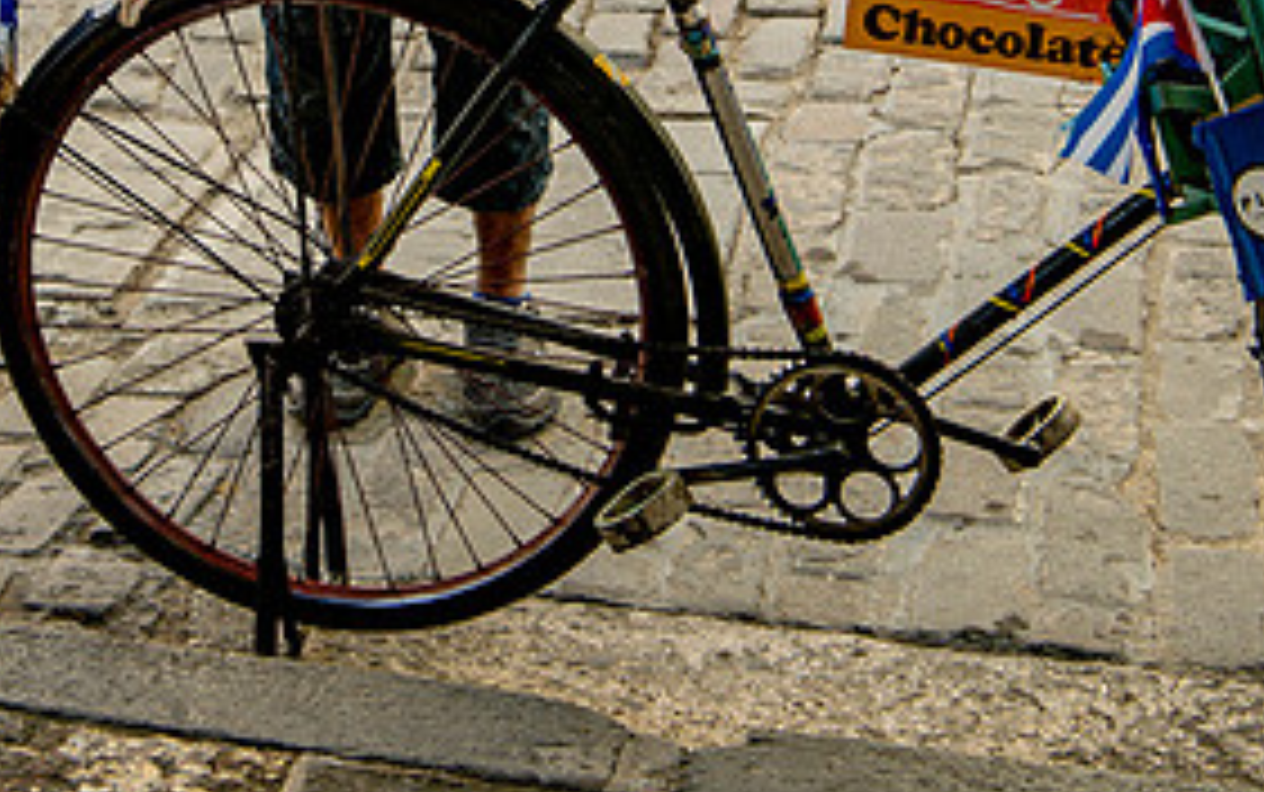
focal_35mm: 102
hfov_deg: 20.3
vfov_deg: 12.5
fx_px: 3516
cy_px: -182
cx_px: 490
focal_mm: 38
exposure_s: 1/200
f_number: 7.1
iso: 100
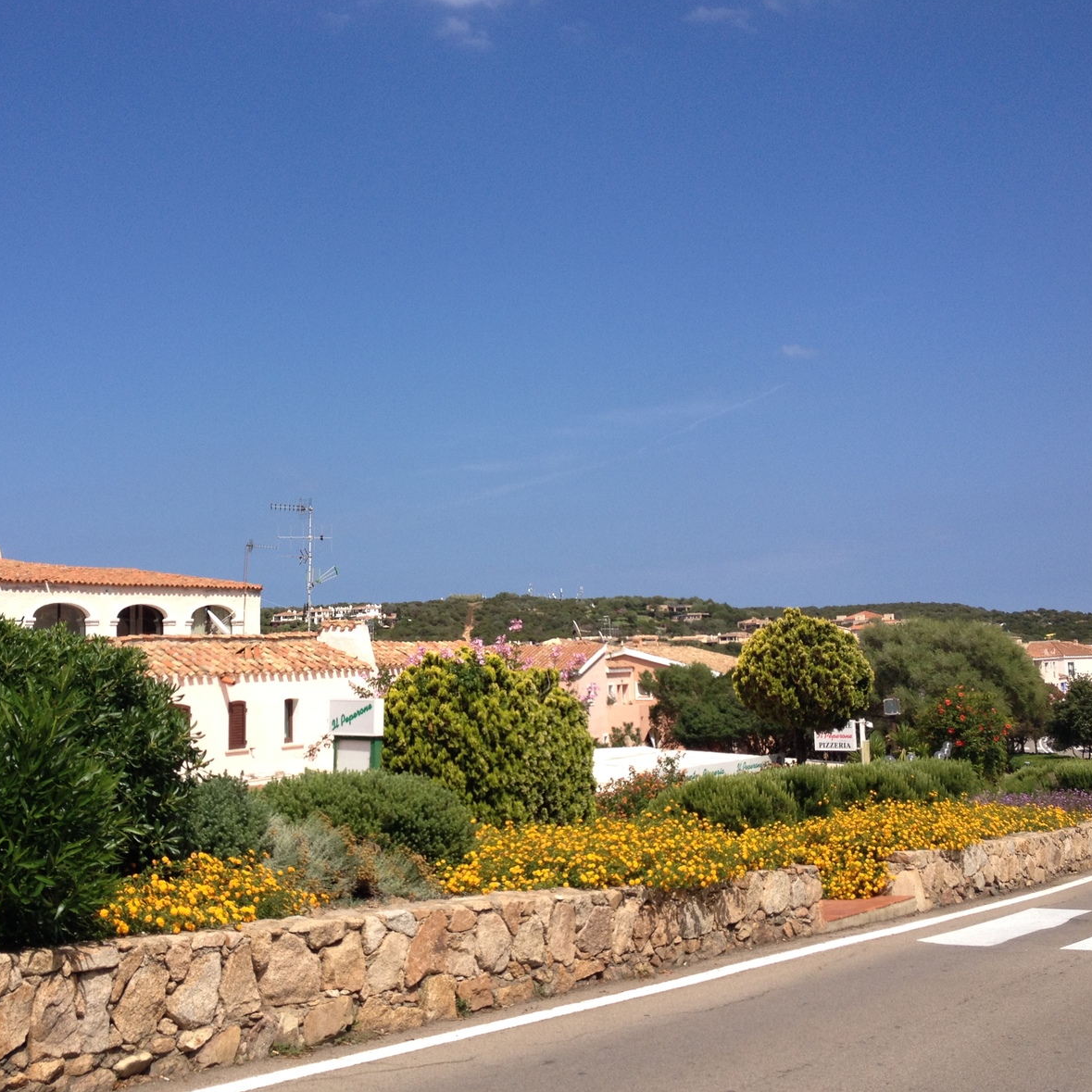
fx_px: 1499
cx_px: 421
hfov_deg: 39.8
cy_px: 537
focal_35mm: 42
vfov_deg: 40.0
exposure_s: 1/1905
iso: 50
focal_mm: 4.28
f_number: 2.4
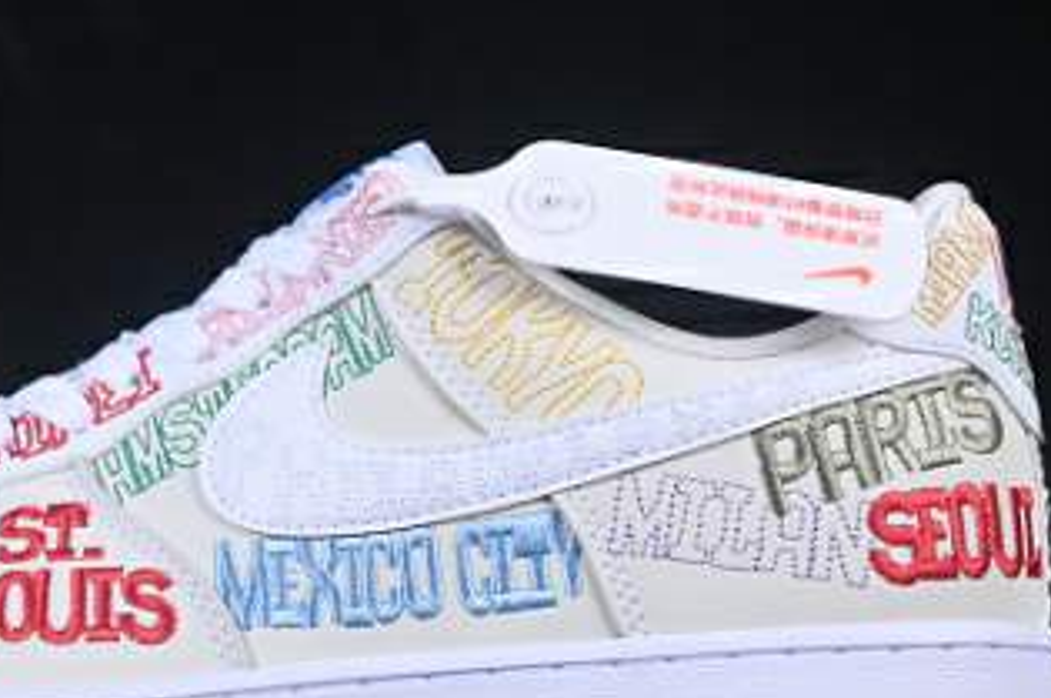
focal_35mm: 174
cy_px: 374
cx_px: 260
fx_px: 5072
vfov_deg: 7.9
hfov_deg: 11.8
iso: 160
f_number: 8
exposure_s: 1/80
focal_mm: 50
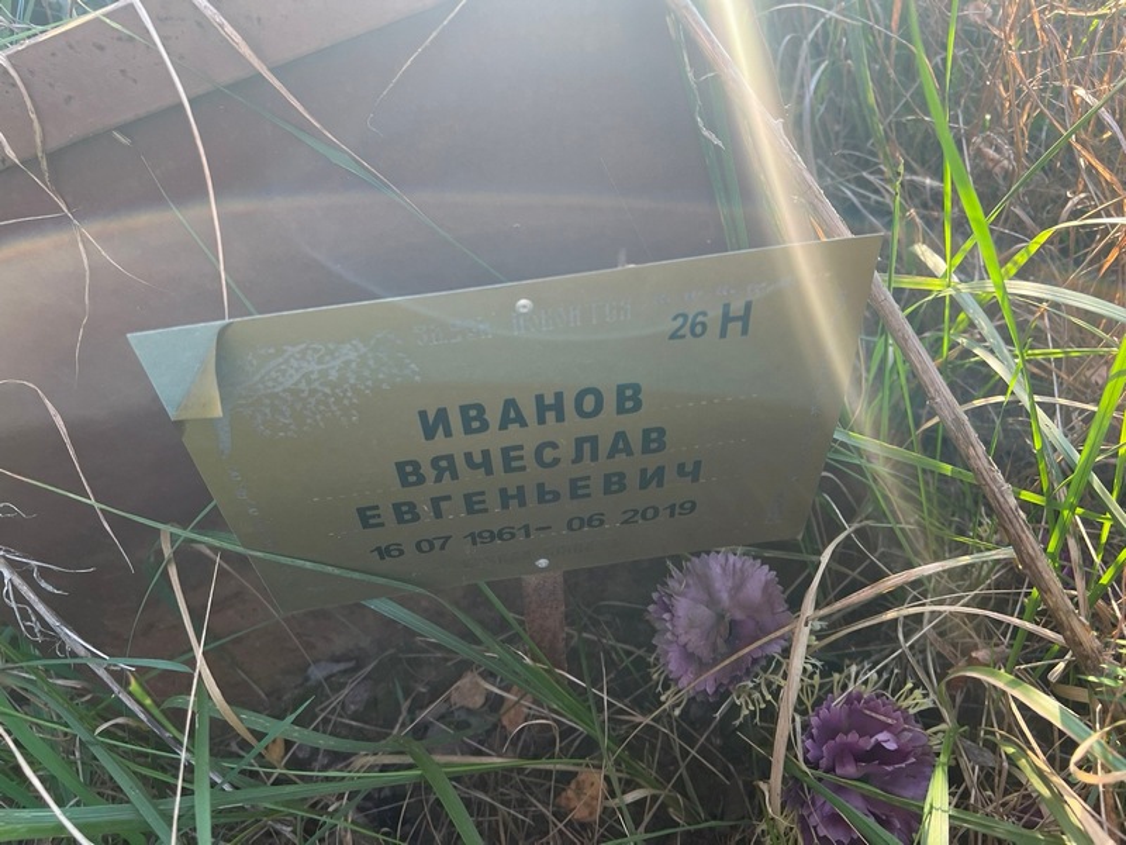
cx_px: 563
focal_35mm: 26
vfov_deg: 53.1
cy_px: 422
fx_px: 846
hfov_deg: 67.3
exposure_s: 1/161
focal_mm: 5.7
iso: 40
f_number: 1.5
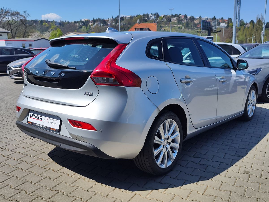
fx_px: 179
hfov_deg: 73.9
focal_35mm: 23
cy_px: 101
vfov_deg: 58.9
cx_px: 134
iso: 50
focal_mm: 7.01
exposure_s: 1/1380
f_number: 1.69
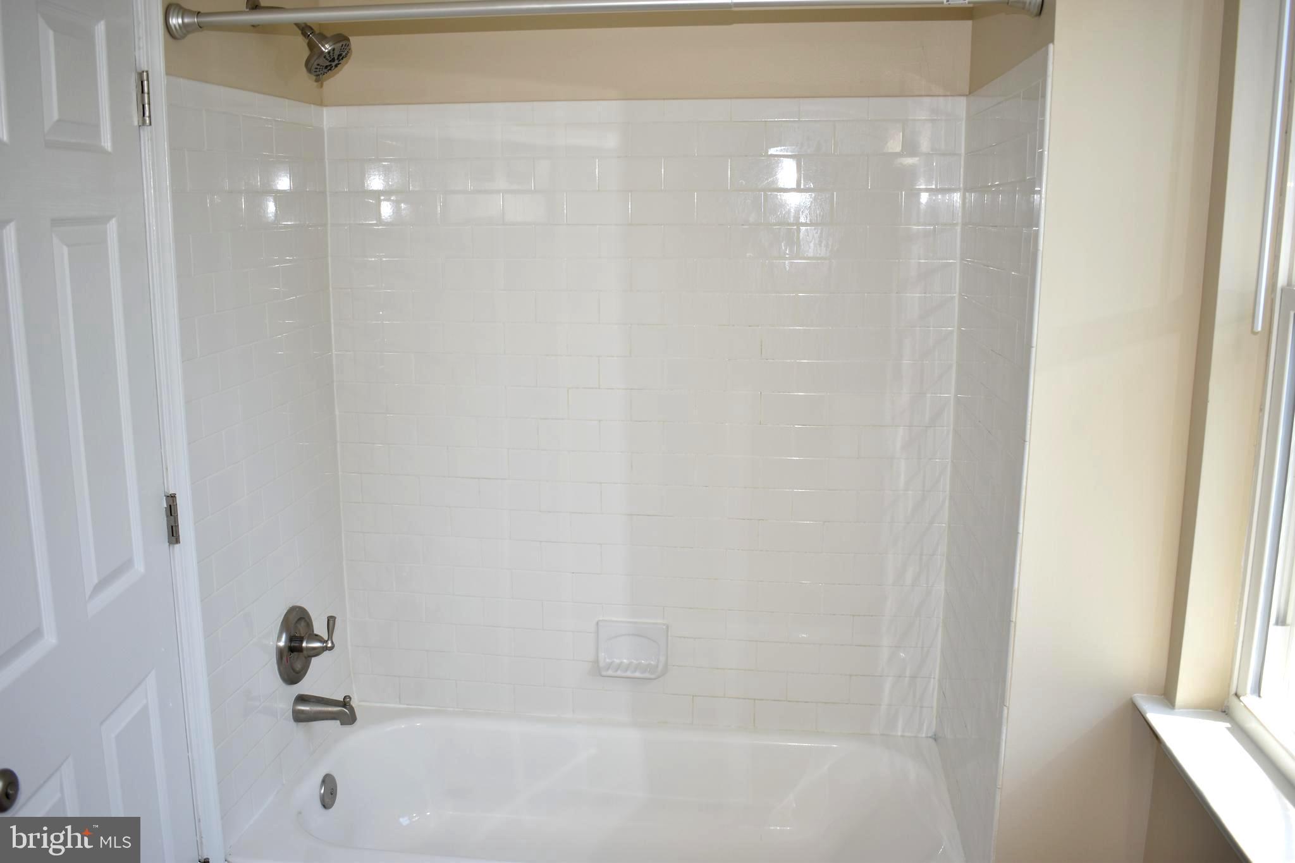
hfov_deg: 61.9
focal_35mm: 30
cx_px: 648
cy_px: 432
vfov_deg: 43.6
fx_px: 1079
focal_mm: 20
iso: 220
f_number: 3.8
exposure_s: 1/60
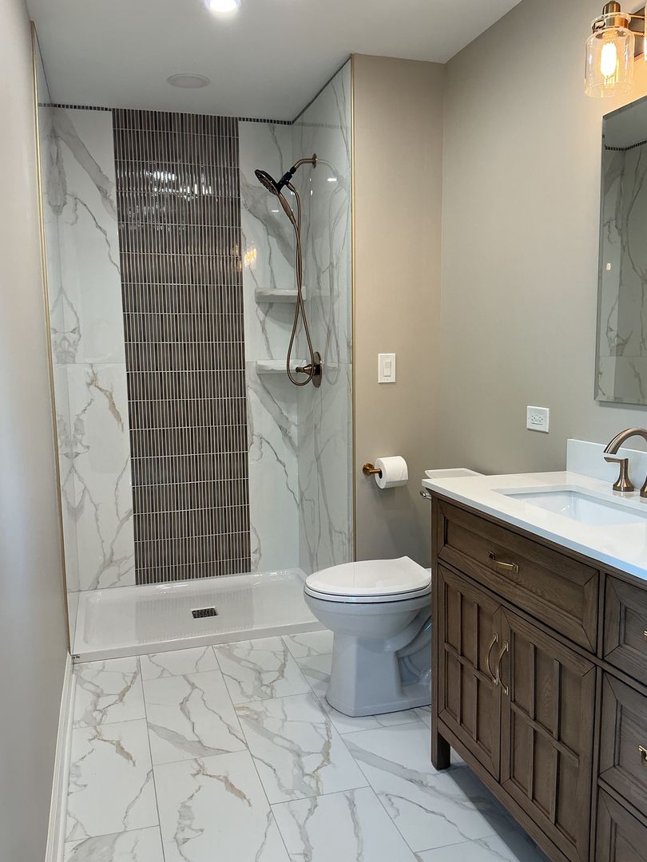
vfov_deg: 61.7
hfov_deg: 48.2
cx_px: 324
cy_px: 431
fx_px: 723
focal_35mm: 29
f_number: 1.8
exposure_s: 1/60
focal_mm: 3
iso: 40
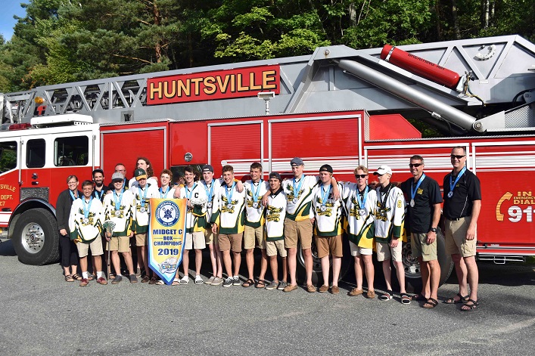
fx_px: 446
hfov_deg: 61.9
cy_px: 178
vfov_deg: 43.6
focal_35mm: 30
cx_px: 268
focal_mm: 20
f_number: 8
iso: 100
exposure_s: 1/400
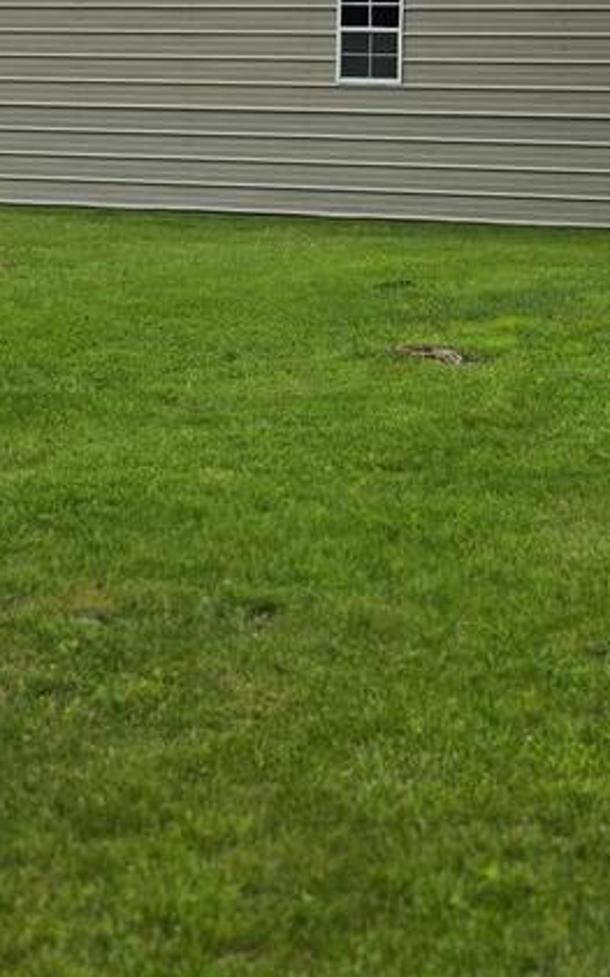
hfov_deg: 14.6
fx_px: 2368
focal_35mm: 89
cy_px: 77
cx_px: 459
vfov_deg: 22.7
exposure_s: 1/5017
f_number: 1.7
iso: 80
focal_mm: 6.3
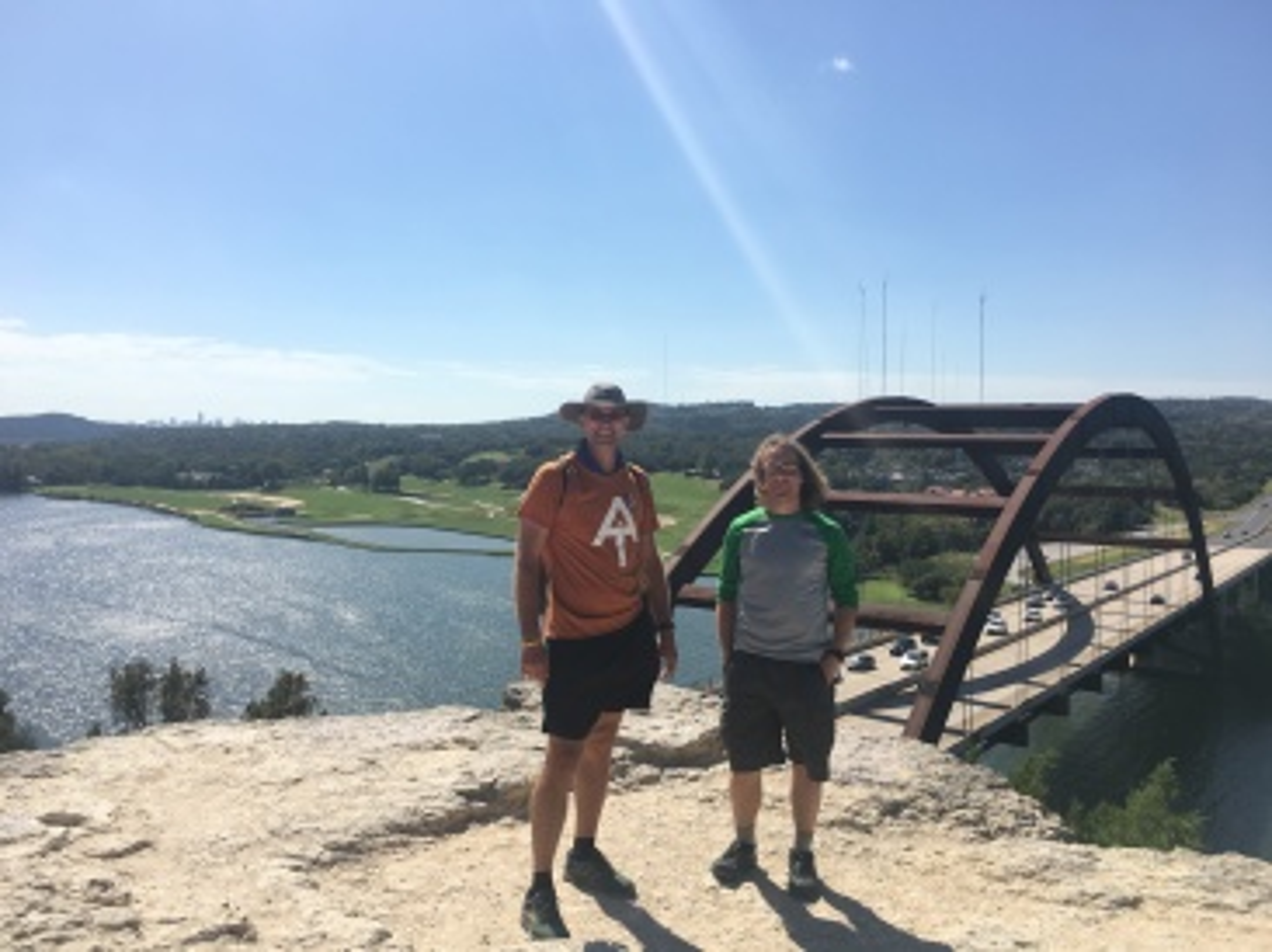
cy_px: 476
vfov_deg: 48.2
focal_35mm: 29
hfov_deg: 61.7
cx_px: 636
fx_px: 1065
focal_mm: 4.15
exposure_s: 1/1570
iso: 25
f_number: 2.2
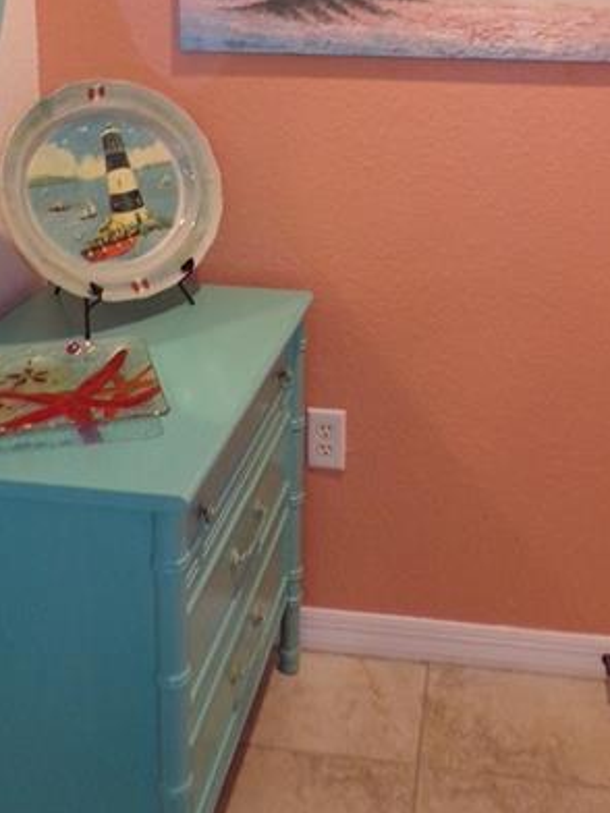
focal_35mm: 47
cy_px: 156
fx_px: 1104
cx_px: 363
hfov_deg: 30.8
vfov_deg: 38.8
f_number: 3
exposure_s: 1/34
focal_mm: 4.3
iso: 200
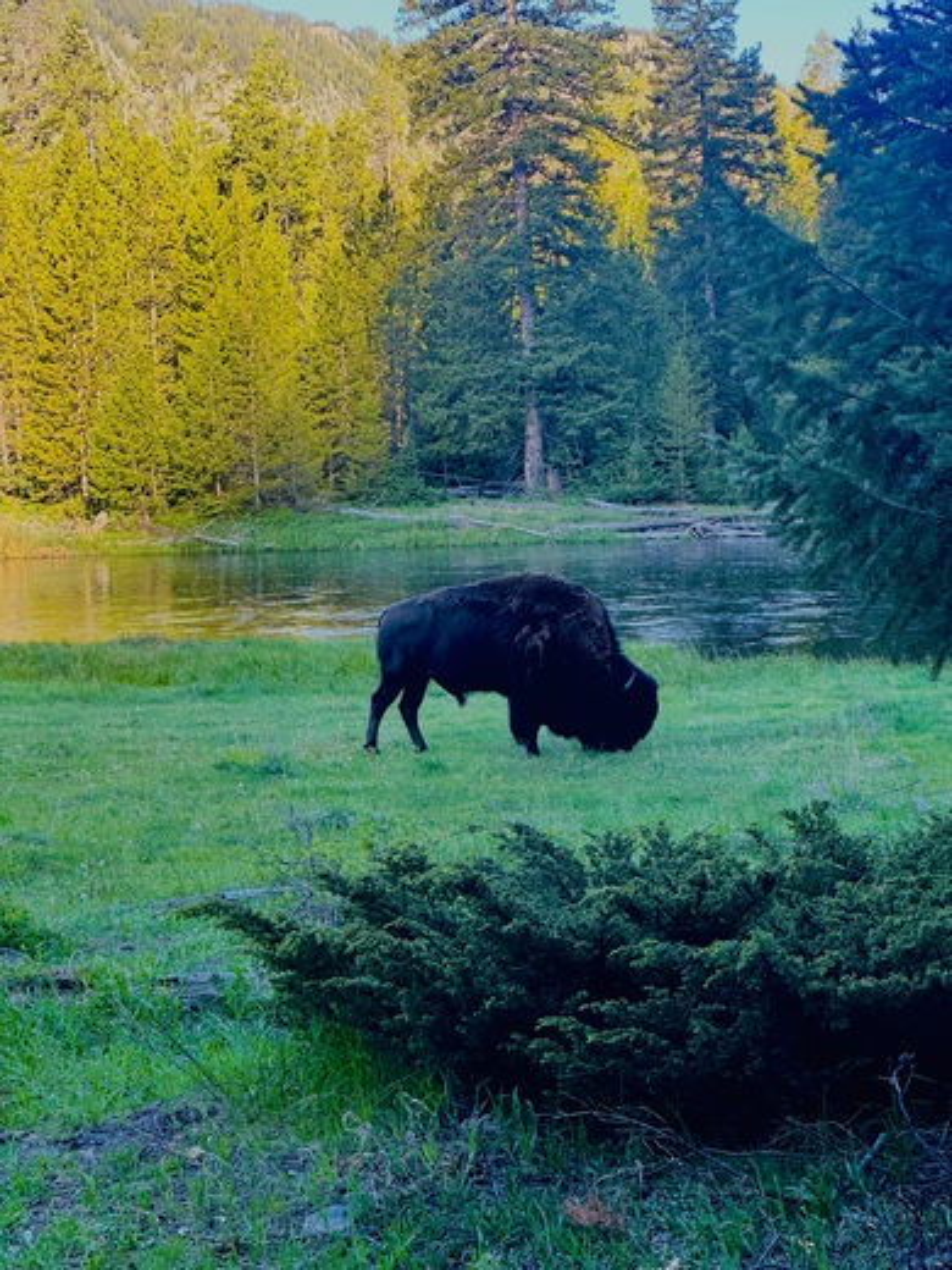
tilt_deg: -5.3
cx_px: 476
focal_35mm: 77
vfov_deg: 25.3
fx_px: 2824
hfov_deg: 19.1
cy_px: 635
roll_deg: +1.8
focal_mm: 9
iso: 64
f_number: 2.8
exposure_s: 1/99
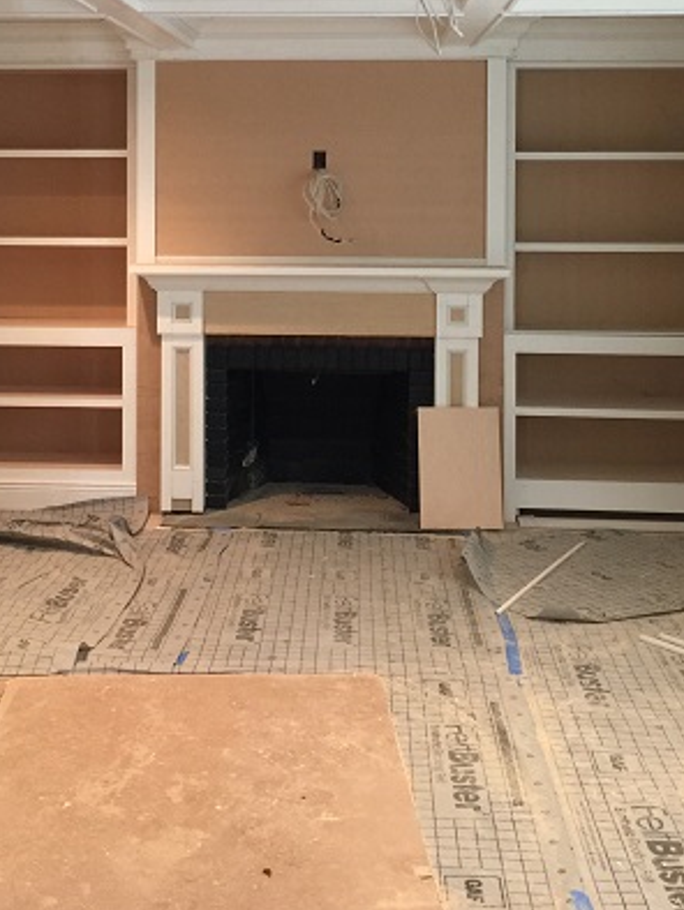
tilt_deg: -0.6
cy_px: 224
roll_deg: +1.1
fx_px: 1290
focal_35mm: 49
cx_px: 270
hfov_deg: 29.6
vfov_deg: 37.9
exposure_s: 1/10
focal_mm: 4.15
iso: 100
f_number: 2.2
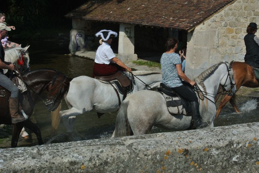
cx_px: 130
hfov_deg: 25.0
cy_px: 86
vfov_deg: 16.9
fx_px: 583
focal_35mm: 81
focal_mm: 30
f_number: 16
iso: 100
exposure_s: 1/100
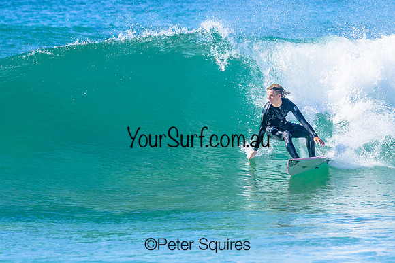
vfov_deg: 2.3
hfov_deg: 3.4
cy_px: 110
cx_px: 231
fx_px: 6687
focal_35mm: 609
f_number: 10
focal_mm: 520
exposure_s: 1/2000
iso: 1000
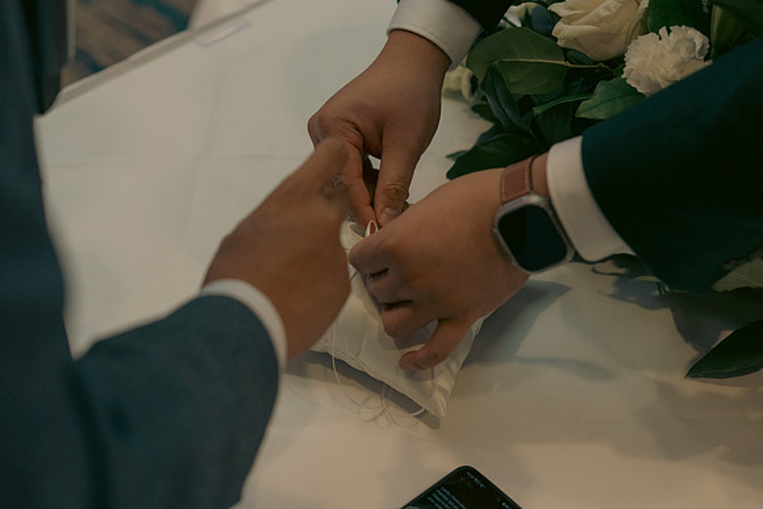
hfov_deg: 36.2
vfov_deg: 24.6
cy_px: 254
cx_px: 382
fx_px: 1166
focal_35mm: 55
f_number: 3.5
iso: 2500
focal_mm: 55
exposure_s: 1/160
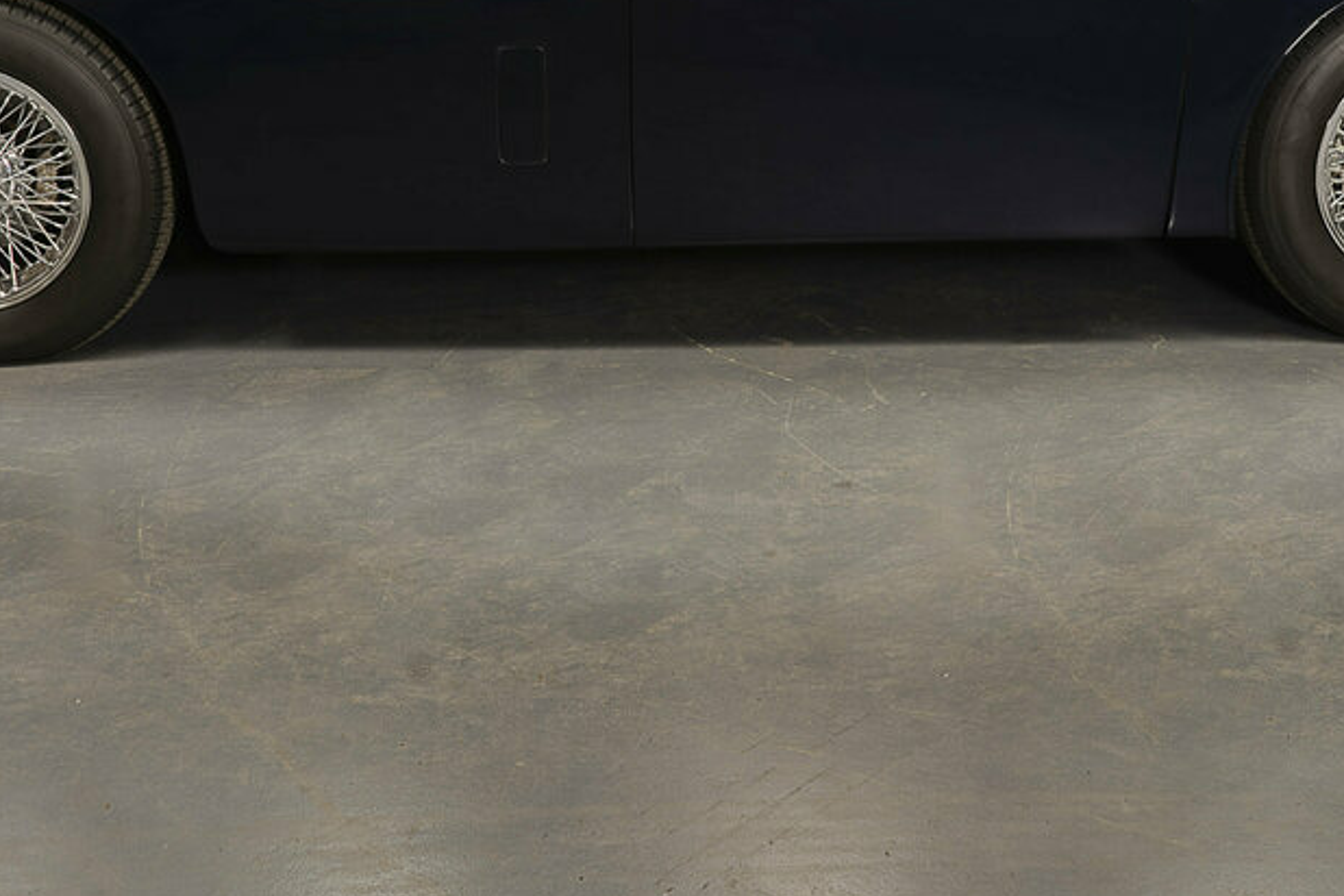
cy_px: 37
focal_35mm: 66
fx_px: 2464
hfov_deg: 30.5
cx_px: 776
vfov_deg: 20.1
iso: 250
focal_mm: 34
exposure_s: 1/1.25
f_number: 8
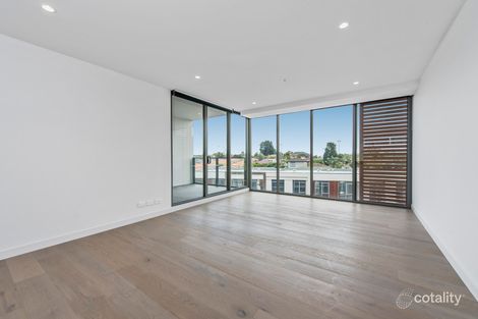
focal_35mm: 14
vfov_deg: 81.2
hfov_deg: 104.3
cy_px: 160
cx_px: 239
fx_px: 186
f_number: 11
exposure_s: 1/125
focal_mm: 14
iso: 160
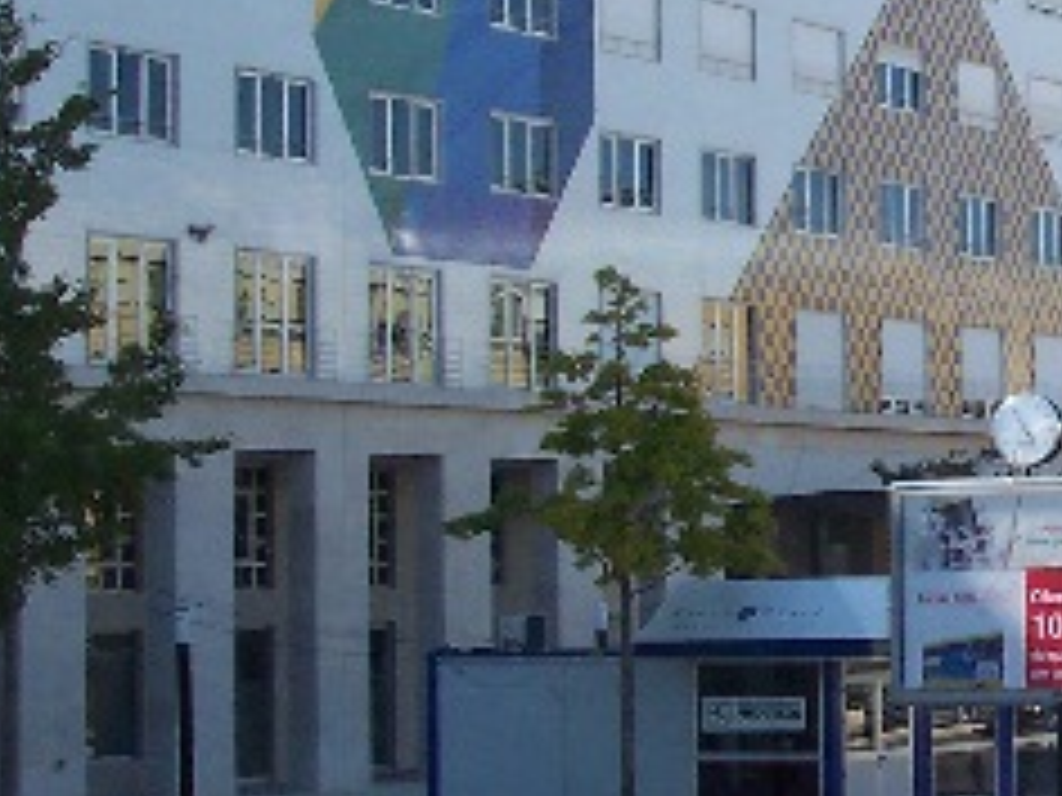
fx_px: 3958
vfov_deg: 11.4
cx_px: 1440
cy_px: 148
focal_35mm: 129
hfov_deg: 14.5
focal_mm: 8
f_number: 4.8
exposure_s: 1/350
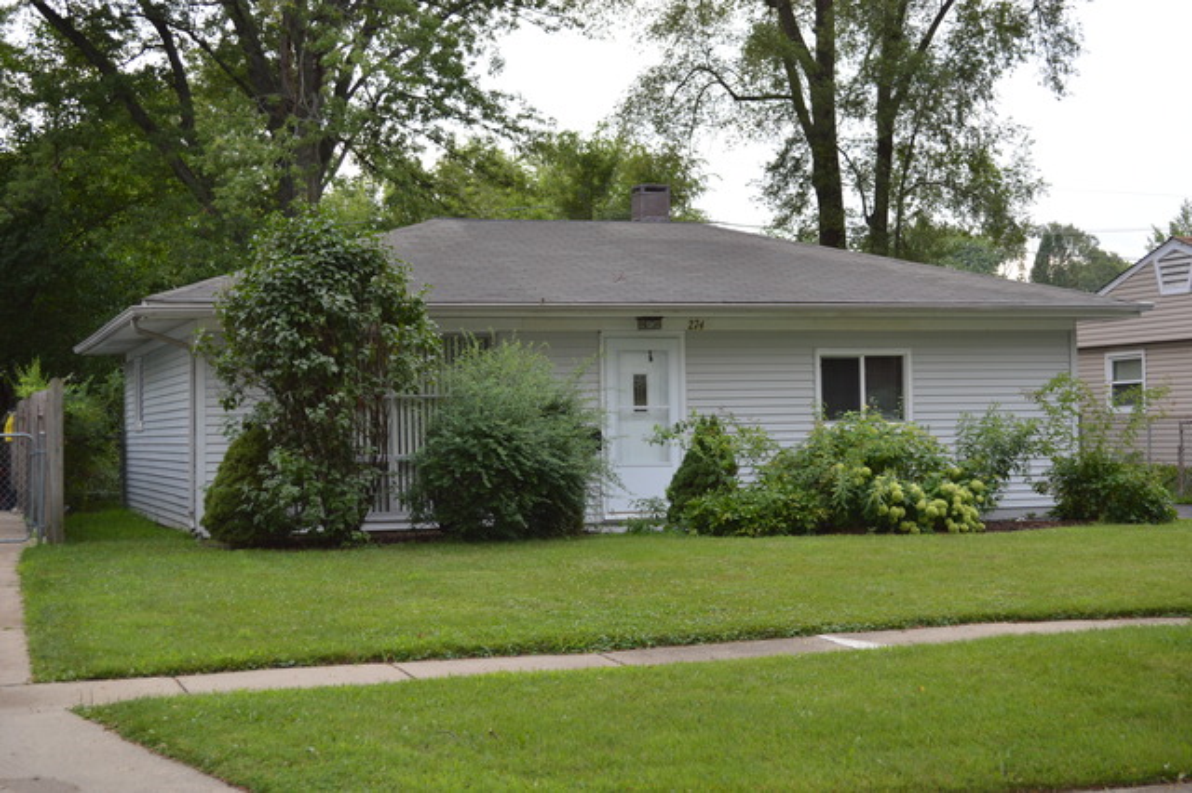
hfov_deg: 36.9
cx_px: 596
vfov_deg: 25.0
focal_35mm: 54
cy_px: 396
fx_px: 1787
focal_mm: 36
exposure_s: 1/125
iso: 280
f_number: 5
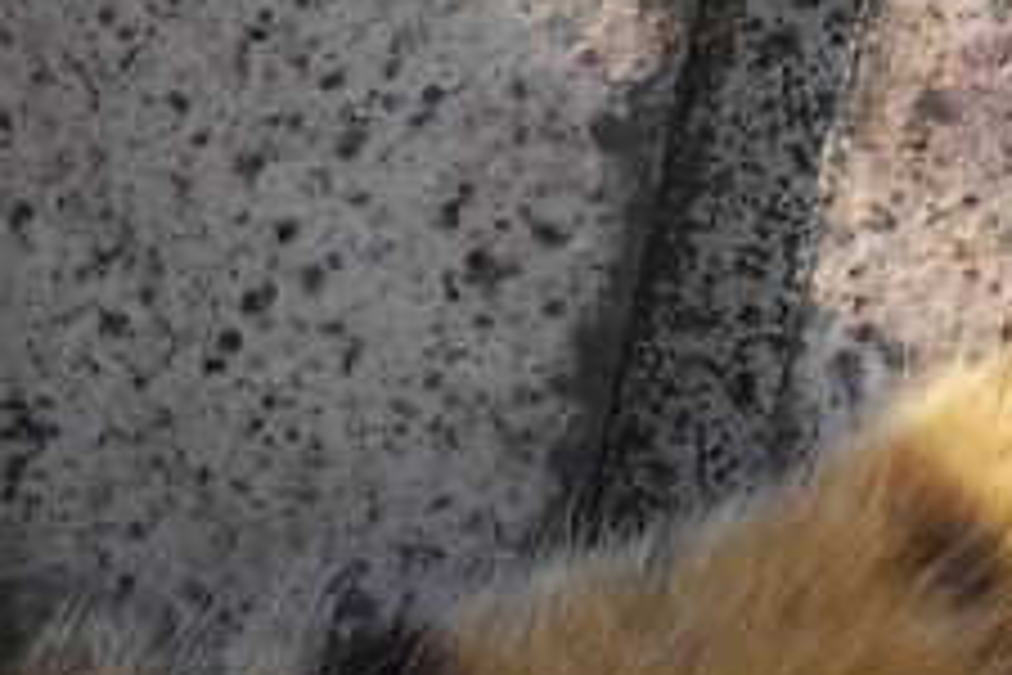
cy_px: 126
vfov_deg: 10.7
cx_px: -513
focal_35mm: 128
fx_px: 3598
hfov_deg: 14.9
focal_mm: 8.8
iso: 125
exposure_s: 1/400
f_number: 4
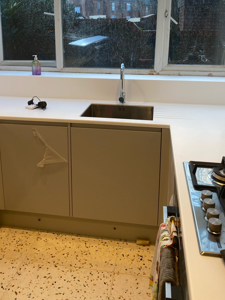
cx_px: 104
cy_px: 106
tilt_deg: -13.3
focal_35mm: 35
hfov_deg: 40.7
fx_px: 303
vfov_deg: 51.9
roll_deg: +0.0
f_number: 1.8
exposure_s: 1/100
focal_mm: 4.25
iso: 50
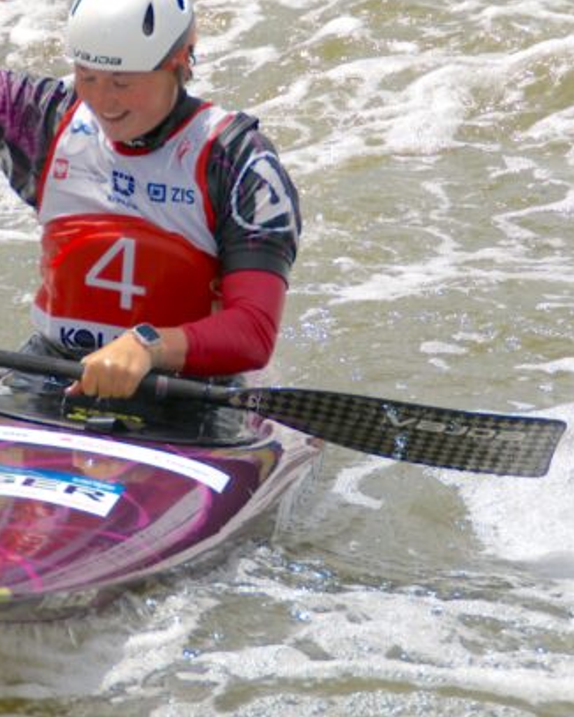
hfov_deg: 5.5
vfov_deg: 6.9
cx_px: 127
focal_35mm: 279
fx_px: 5918
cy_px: 268
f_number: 6.3
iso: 200
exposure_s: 1/1250
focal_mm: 105
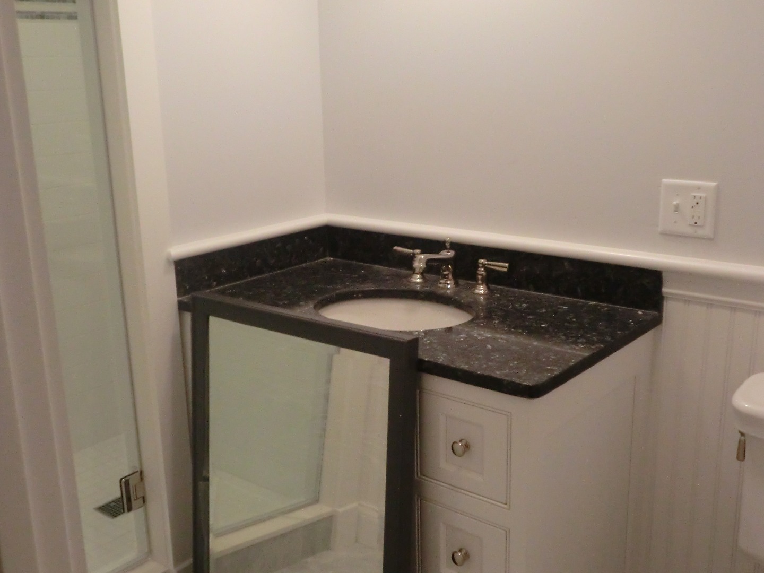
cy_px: 286
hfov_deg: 49.0
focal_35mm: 38
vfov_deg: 37.7
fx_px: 839
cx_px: 382
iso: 500
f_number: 3.9
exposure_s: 1/60
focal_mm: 6.9
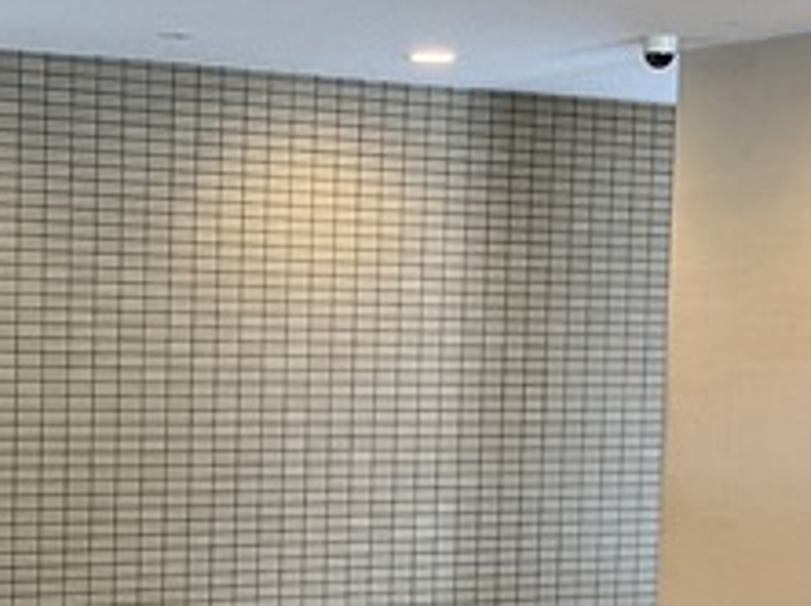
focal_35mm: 96
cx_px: 142
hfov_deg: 20.2
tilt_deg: -4.1
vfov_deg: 15.3
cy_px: 496
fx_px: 2247
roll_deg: -0.6
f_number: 1.8
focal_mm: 3.99
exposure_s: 1/60
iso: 250
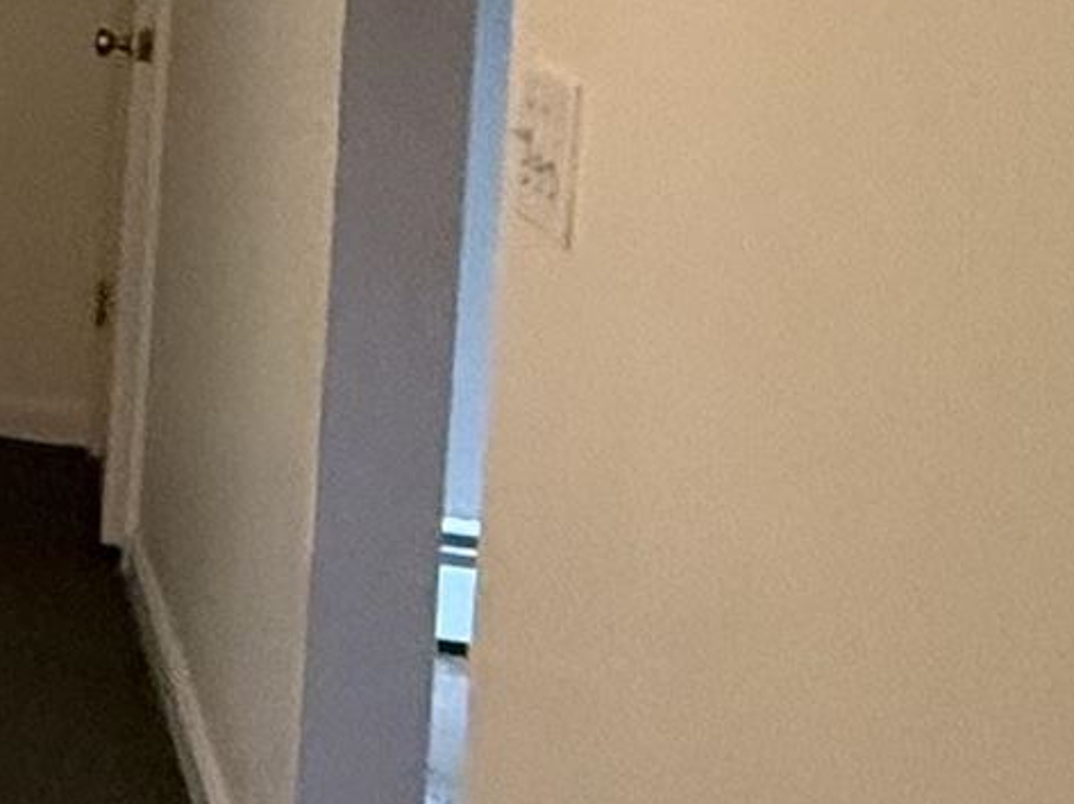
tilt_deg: -2.5
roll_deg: -1.1
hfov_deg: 13.4
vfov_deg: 15.6
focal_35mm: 91
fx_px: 2821
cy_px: -168
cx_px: -1710
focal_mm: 2.22
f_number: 2.2
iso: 320
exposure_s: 1/60
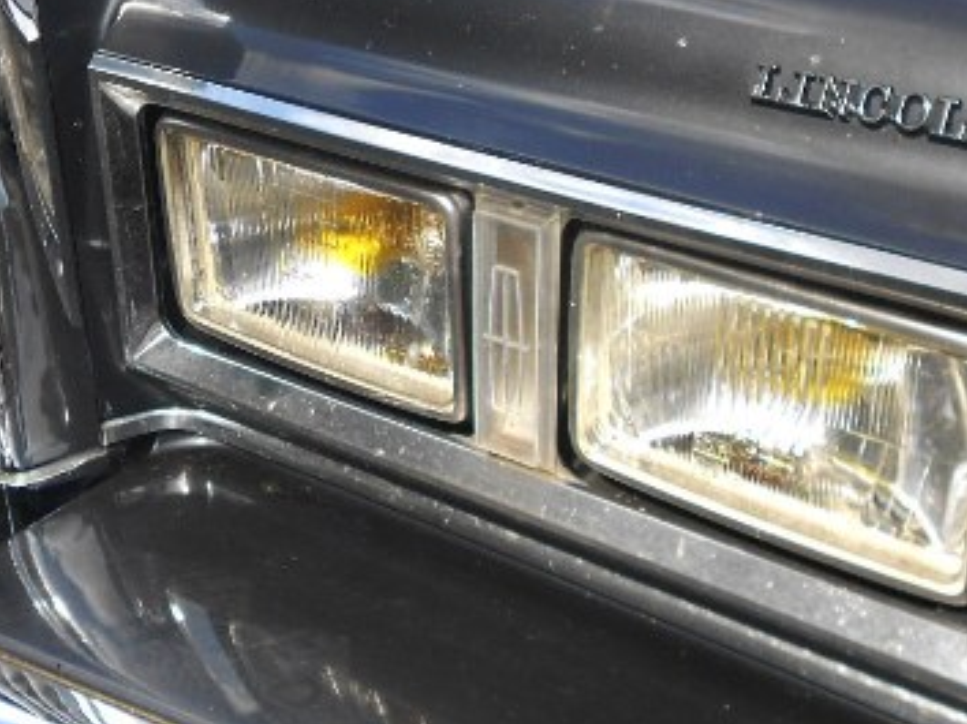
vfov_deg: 24.4
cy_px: 295
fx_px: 1675
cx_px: 344
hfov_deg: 32.0
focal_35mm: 60
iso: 80
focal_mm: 4.6
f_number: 3.2
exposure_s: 1/250
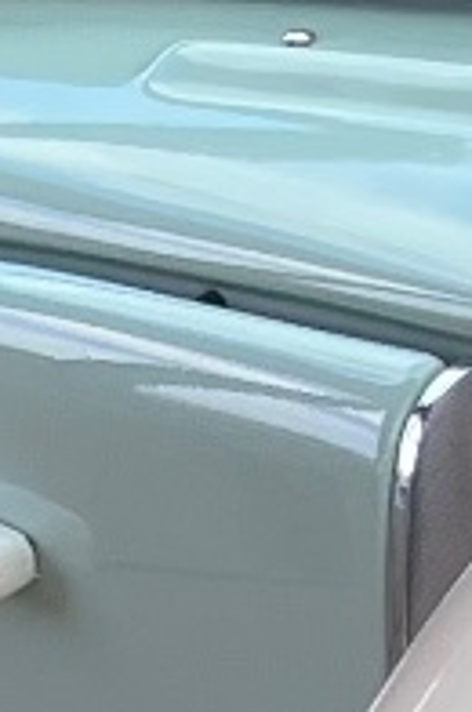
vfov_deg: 6.4
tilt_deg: -40.7
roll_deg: +1.2
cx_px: 508
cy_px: 2307
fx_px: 5644
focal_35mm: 286
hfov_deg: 4.8
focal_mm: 3.99
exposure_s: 1/296
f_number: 1.8
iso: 32
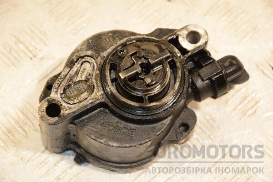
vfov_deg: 10.8
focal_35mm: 128
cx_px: 136
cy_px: 91
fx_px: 967
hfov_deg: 16.1
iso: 800
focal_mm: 85
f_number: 5.6
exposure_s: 1/160
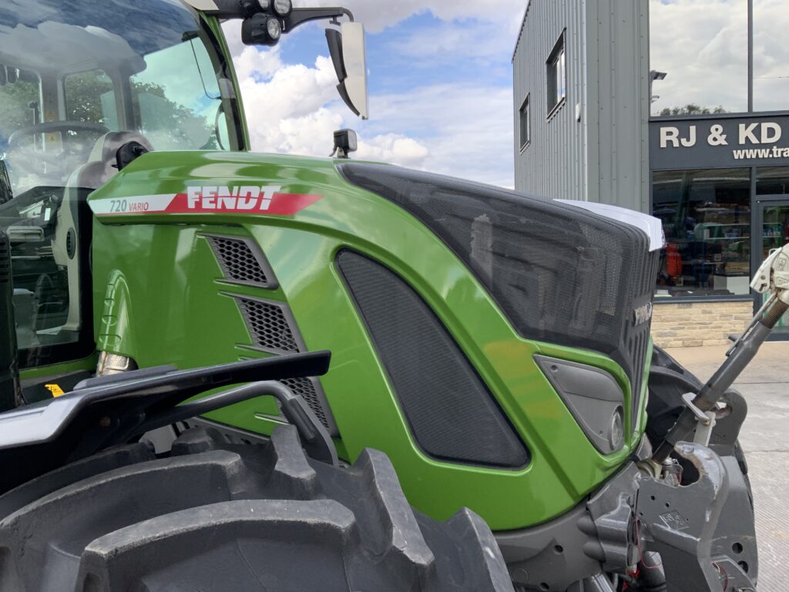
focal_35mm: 29
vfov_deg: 48.2
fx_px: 661
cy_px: 296
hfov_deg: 61.7
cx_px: 394
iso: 16
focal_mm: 3
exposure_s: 1/504
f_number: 1.8
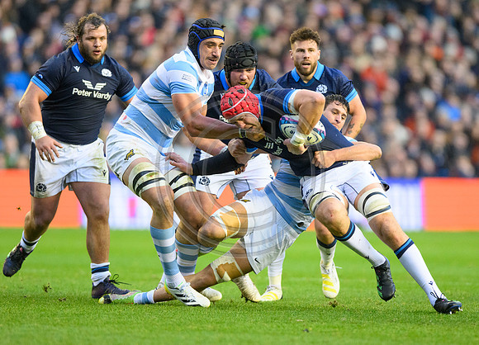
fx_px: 7584
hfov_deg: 3.6
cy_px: 200
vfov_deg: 2.6
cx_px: 256
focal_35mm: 556
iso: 4000
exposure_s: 1/1000
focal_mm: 400
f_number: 3.5
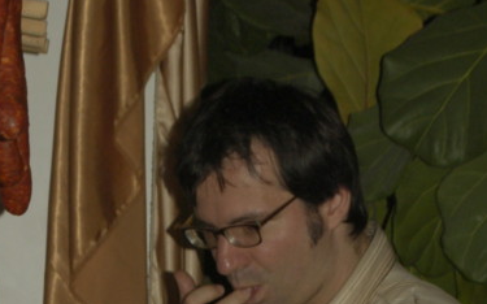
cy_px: 477
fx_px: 3043
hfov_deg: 9.1
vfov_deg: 5.7
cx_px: 239
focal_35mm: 229
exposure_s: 1/60
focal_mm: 55
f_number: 5.6
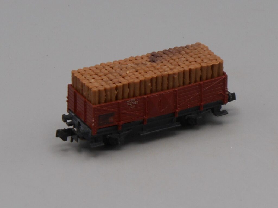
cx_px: 139
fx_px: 843
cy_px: 104
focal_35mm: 105
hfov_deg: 18.7
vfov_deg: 14.1
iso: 80
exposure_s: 1/80
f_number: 5.1
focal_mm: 18.8
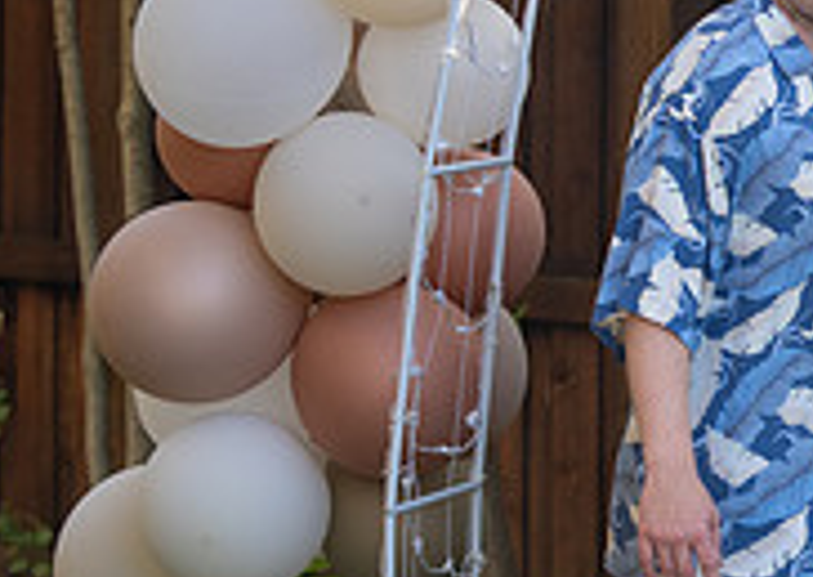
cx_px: 1135
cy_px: 346
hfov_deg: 8.2
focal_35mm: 243
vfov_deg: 5.9
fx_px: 5596
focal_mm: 70
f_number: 4
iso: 250
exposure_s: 1/320
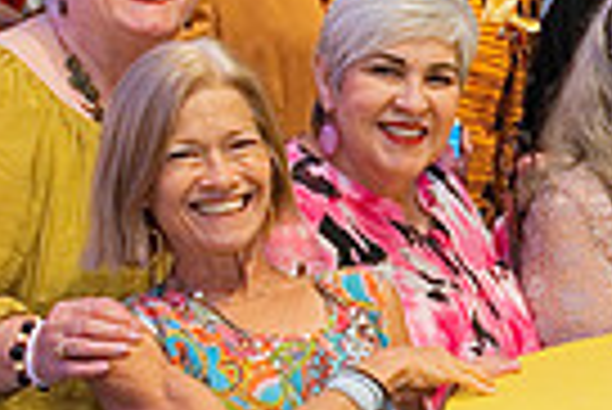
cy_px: 223
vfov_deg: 9.0
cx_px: 896
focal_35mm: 153
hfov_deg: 12.8
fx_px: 2604
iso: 2000
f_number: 3.5
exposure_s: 1/200
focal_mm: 36
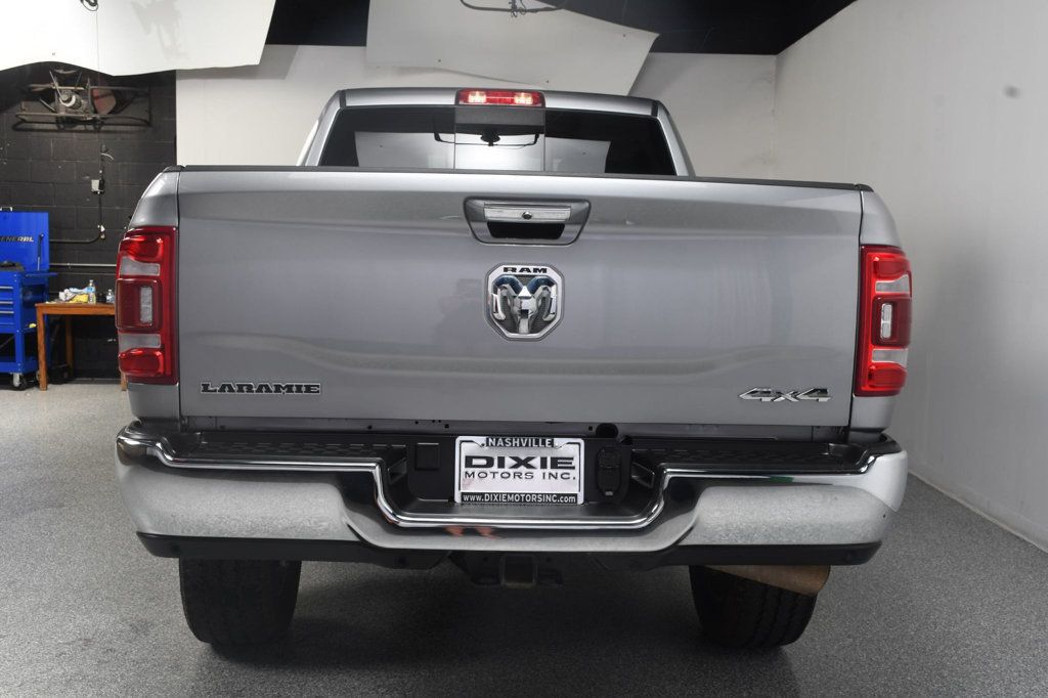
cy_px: 349
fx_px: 1048
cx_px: 524
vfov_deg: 36.8
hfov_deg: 53.1
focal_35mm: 36
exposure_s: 1/160
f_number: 10
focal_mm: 24
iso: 100
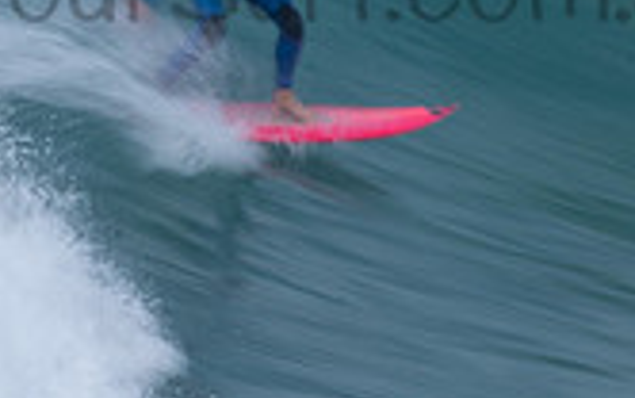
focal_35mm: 2668
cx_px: 340
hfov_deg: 0.8
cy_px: -67
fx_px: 46203
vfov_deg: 0.5
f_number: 29
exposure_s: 1/20
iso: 100
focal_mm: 500
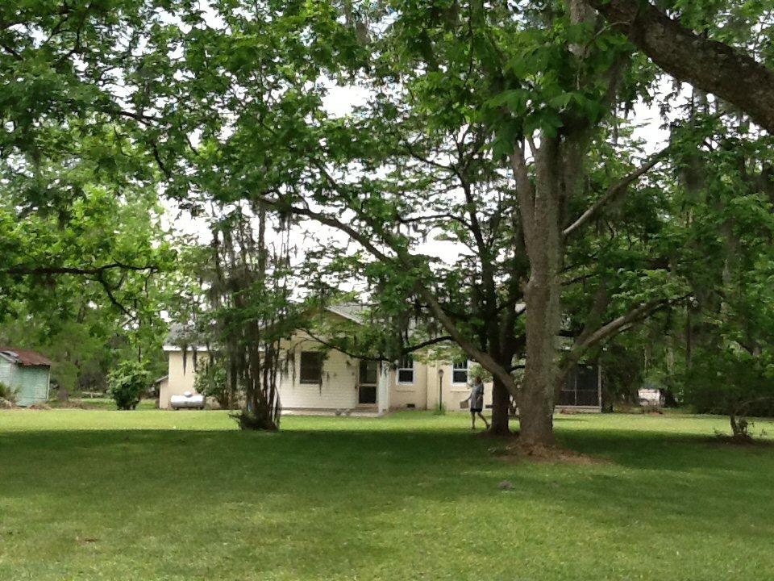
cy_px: 290
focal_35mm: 44
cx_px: 387
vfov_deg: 32.9
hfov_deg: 42.9
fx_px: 984
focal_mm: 2.03
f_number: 2.4
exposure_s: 1/270
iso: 40
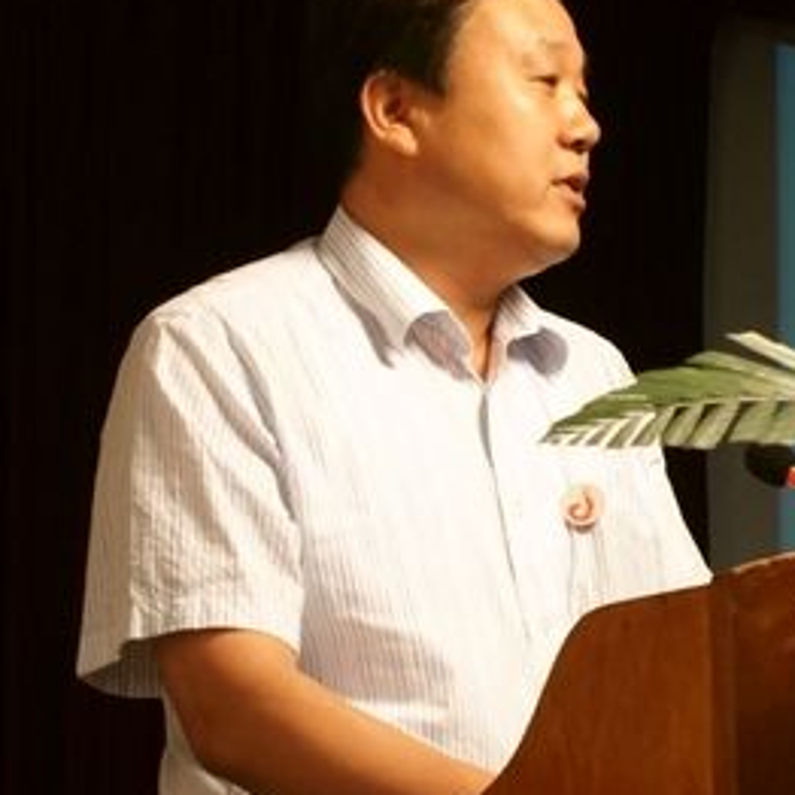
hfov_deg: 12.6
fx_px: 3541
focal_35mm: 136
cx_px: 837
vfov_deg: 12.8
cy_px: 499
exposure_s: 1/60
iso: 640
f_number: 5.6
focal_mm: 35
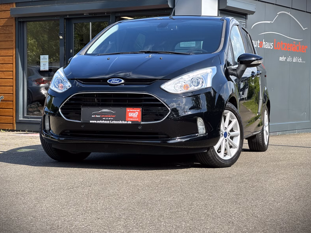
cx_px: 155
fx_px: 701
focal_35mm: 78
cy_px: 116
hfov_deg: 25.0
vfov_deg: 18.9
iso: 32
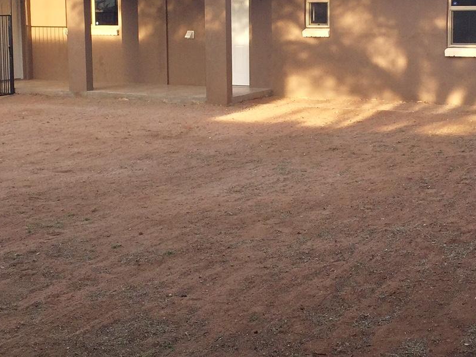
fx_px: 812
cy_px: 94
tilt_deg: -4.4
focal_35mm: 59
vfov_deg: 24.6
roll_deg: +0.0
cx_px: 234
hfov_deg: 32.7
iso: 32
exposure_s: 1/732
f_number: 2.2
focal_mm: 4.15
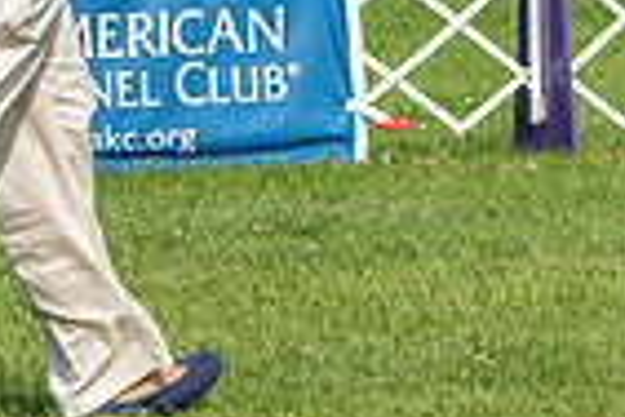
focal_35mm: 439
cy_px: -291
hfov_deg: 4.6
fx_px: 7621
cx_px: 1113
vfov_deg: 3.1
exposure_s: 1/1000
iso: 320
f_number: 5.6
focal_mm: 107
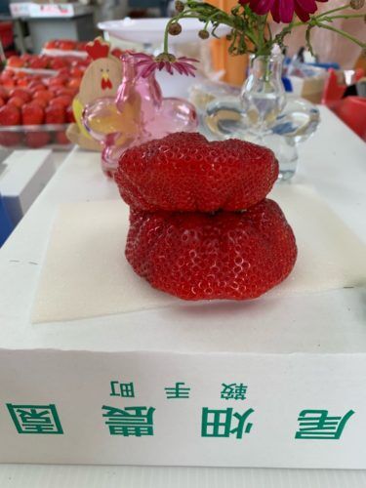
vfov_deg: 67.3
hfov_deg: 53.1
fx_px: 367
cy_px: 244
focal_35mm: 26
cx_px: 183
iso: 50
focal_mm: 4.25
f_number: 1.8
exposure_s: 1/121
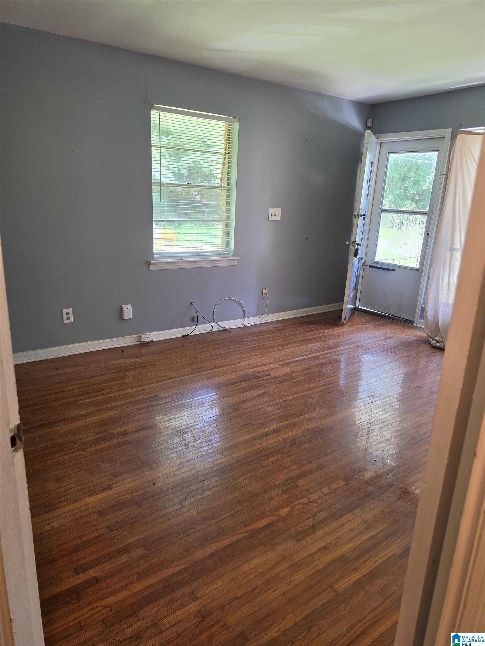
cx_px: 242
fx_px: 430
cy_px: 323
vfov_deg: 73.9
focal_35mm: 23
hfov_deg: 58.9
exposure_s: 1/120
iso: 80
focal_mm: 6.5
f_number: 1.4
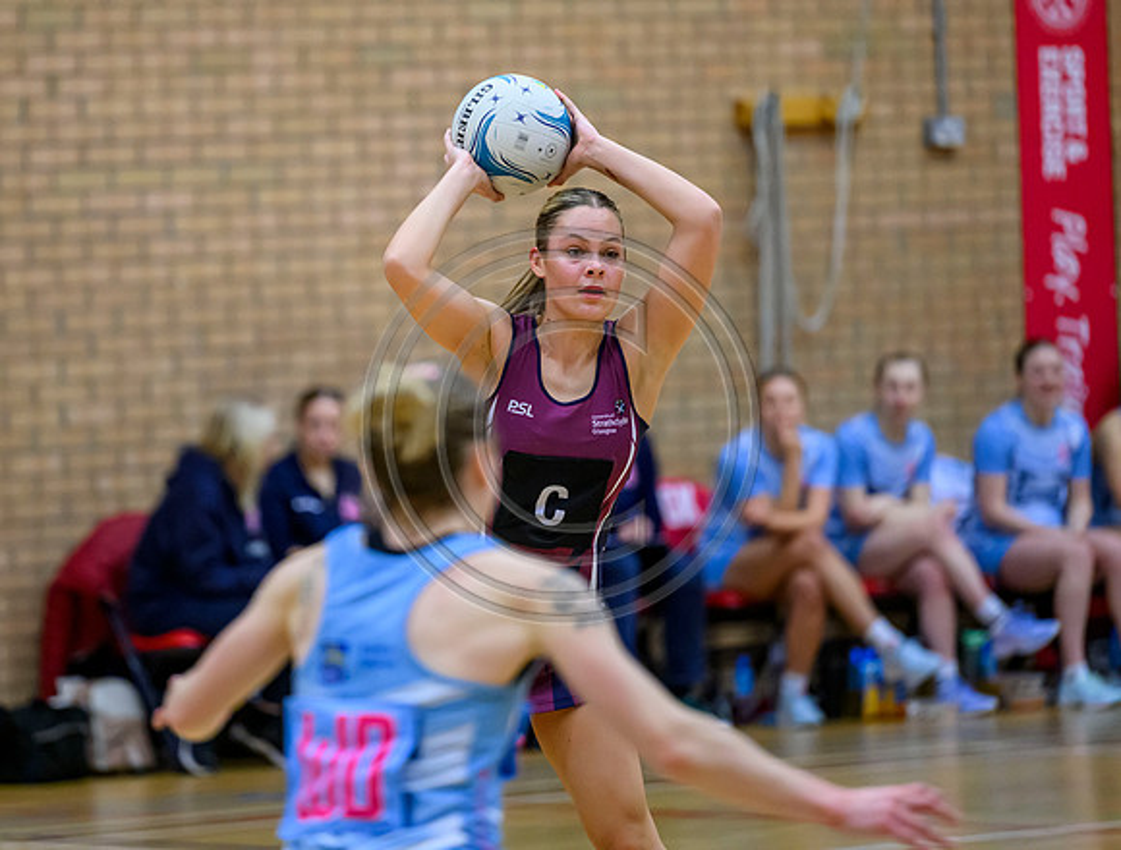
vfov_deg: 5.7
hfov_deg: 7.6
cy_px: 341
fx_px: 8480
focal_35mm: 261
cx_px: 358
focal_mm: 200
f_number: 2.8
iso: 5000
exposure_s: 1/1000
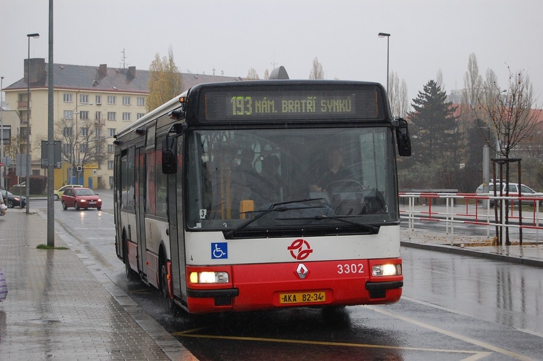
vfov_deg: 16.5
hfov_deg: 24.6
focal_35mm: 82
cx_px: 272
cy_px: 180
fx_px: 1243
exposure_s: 1/500
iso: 800
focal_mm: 55
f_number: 5.6
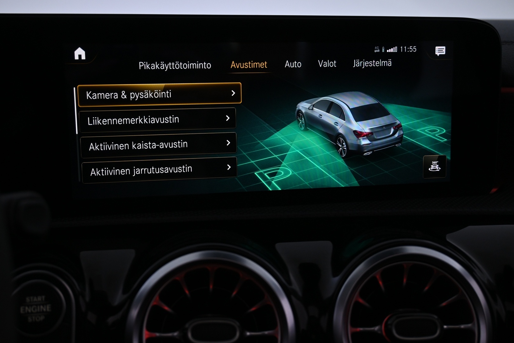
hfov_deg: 46.4
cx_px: 257
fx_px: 600
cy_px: 172
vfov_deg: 31.9
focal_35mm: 42
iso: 720
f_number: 4.5
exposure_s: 1/50
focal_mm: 28
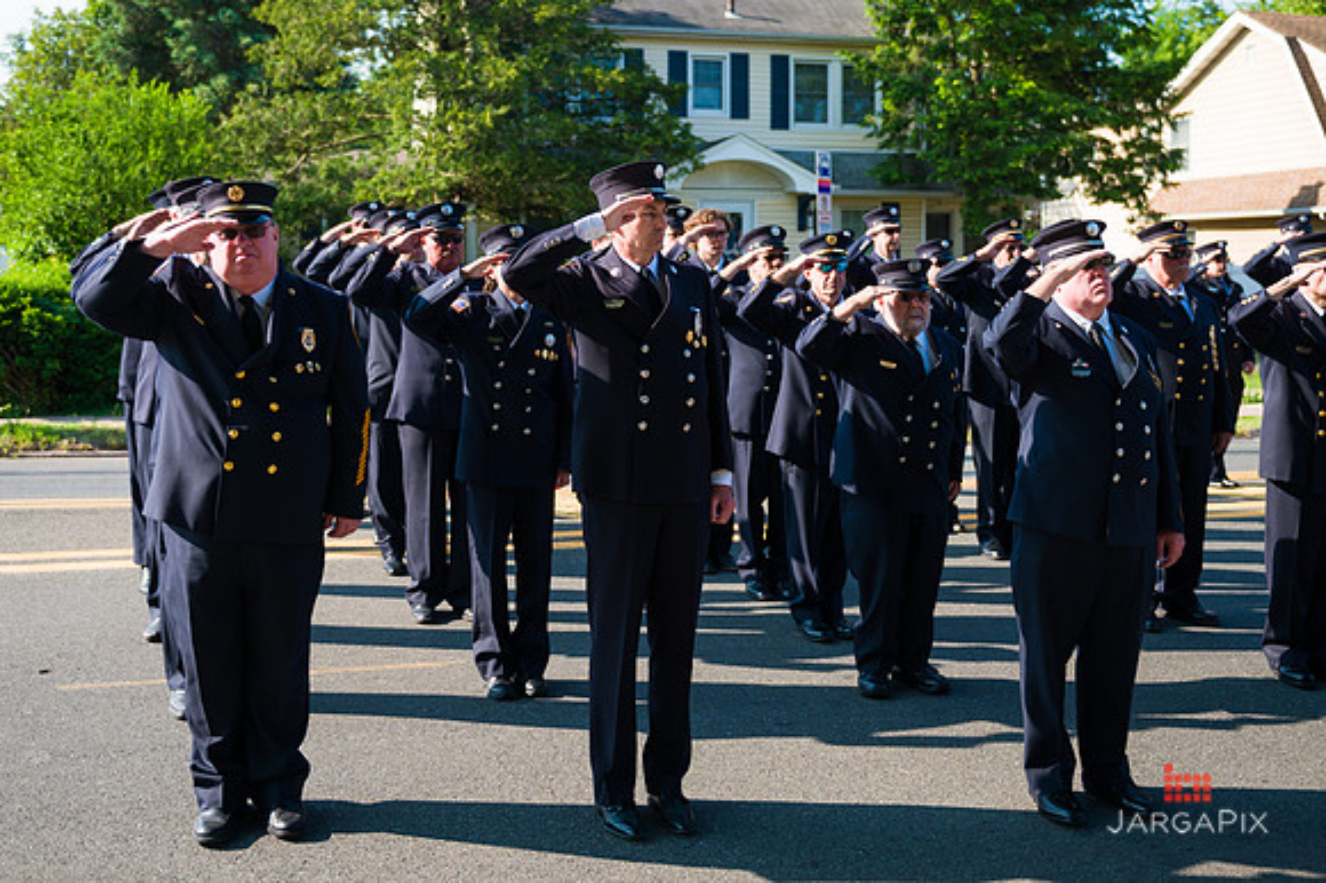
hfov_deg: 46.5
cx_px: 663
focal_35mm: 42
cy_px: 305
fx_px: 1541
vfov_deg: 31.7
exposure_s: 1/2000
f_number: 3.2
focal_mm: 32
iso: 200
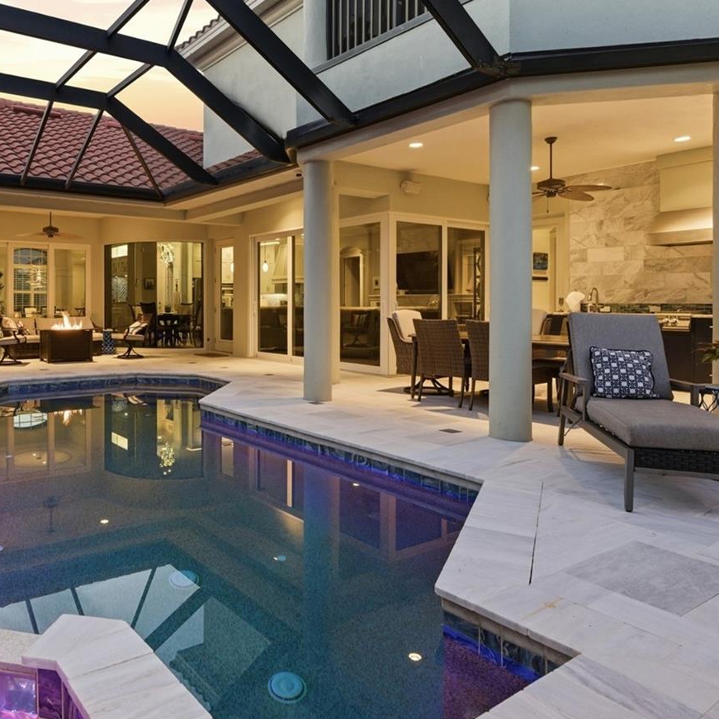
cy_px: 310
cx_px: 215
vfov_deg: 62.7
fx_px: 587
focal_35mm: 25
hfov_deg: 60.7
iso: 400
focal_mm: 16
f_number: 9
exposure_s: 1/10
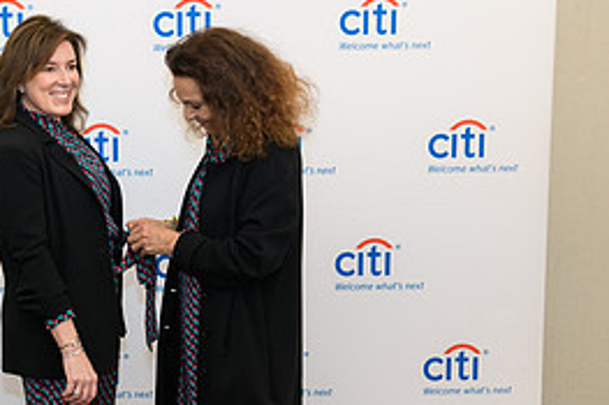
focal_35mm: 75
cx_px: 83
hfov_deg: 26.3
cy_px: 230
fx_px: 1268
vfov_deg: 18.2
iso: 800
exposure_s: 1/125
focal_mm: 34
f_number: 4
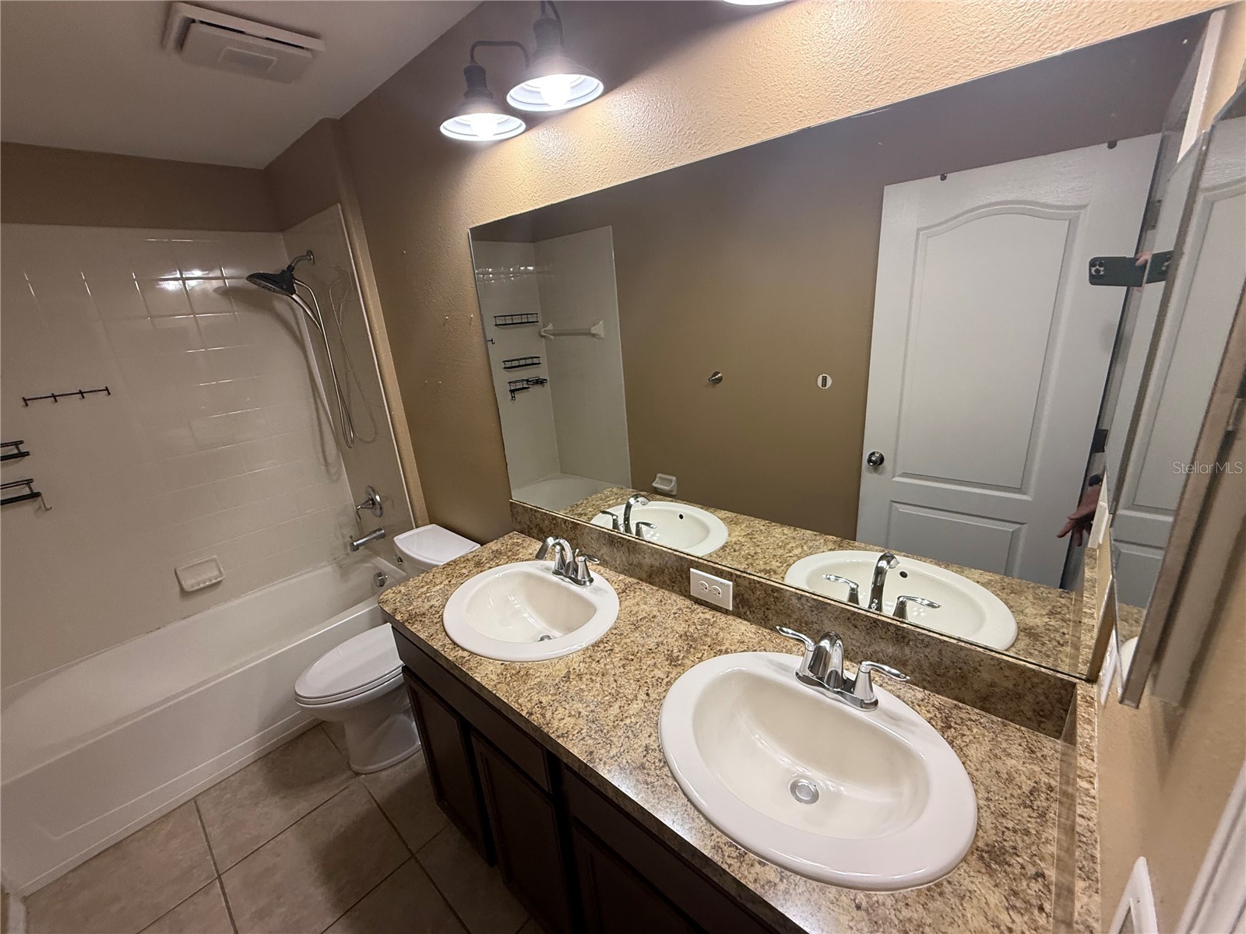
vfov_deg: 85.7
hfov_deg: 102.1
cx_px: 623
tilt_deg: -17.3
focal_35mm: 14
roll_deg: +5.4
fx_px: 504
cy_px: 467
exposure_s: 1/120
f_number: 2.2
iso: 200
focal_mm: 2.22
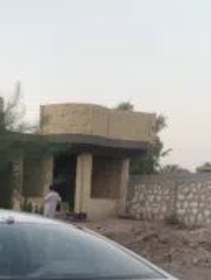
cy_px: 306
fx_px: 495
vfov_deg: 28.7
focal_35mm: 61
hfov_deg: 22.8
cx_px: -16
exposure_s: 1/50
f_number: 1.8
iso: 296
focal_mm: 4.75
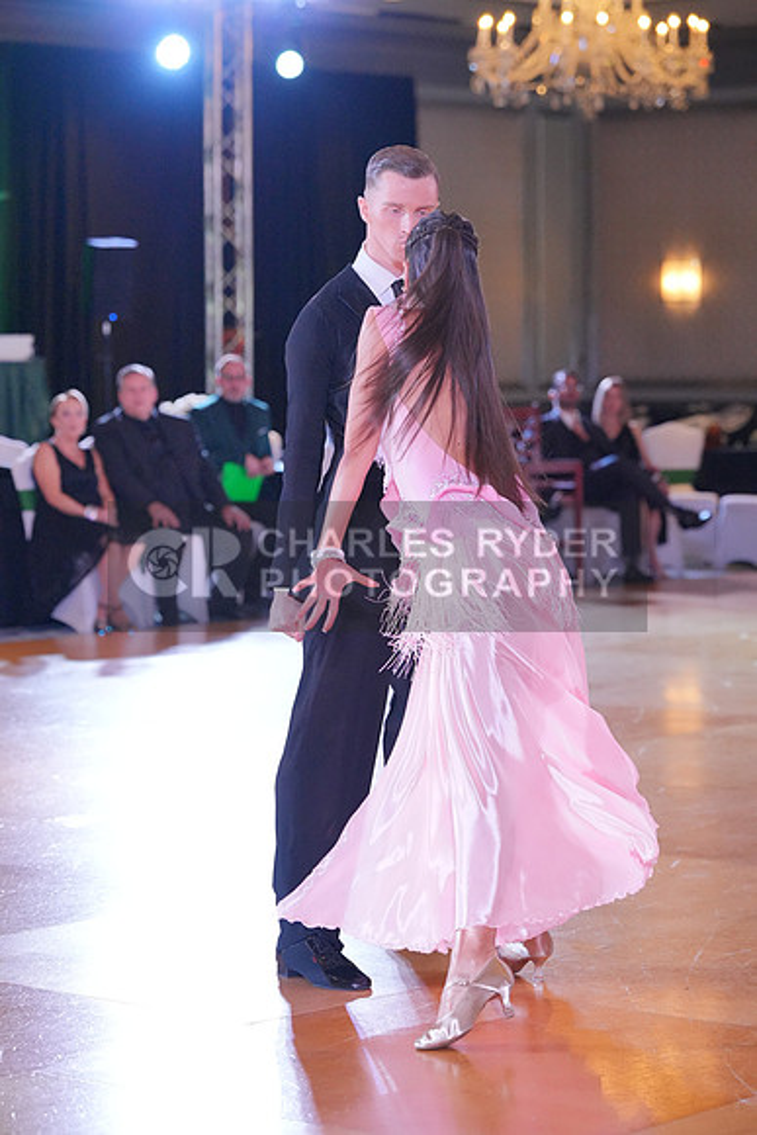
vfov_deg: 19.5
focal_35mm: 105
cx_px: 378
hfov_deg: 13.0
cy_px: 568
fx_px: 3310
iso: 6400
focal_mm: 105
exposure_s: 1/500
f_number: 4
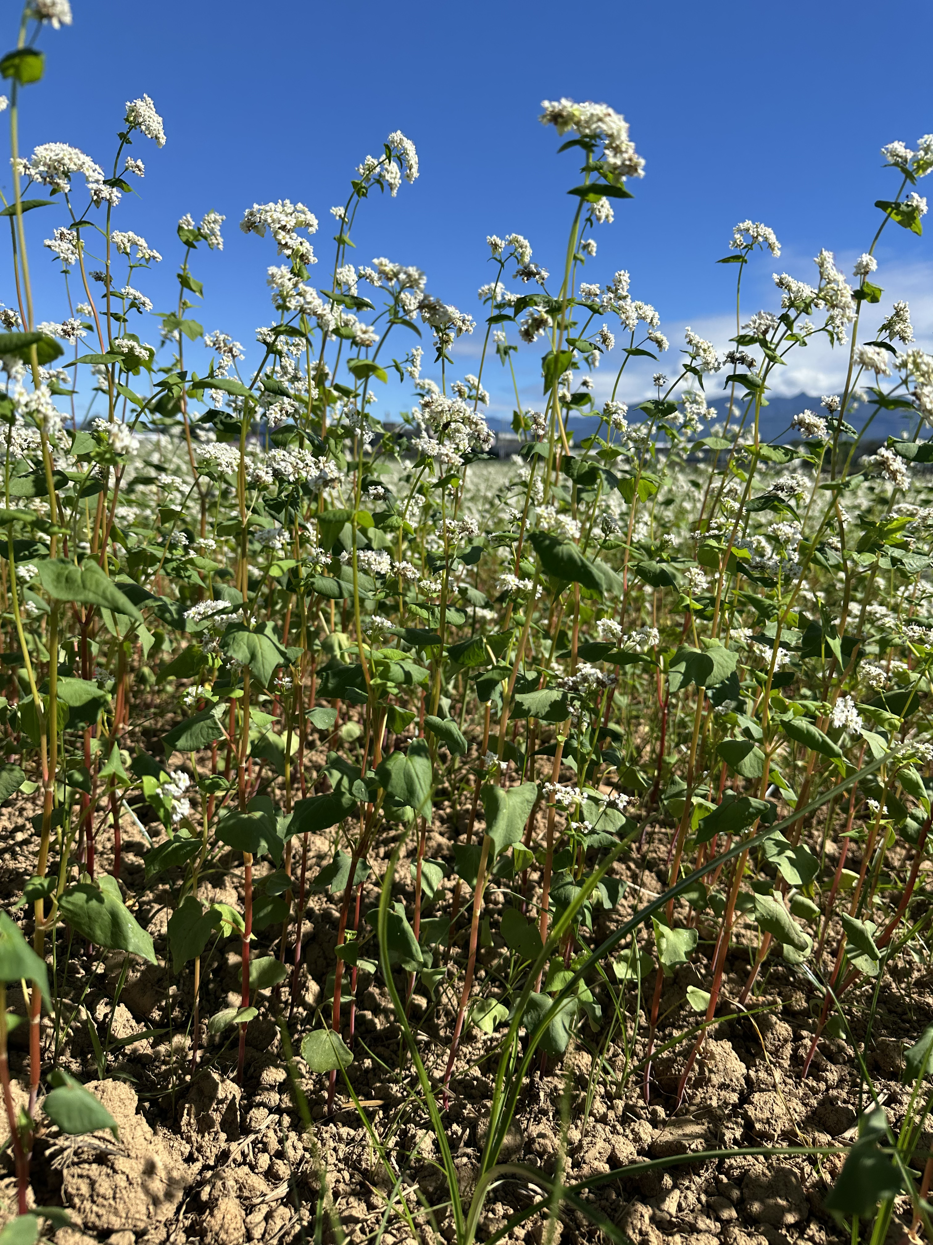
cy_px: 622
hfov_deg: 56.8
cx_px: 466
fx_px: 862
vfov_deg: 71.6
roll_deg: -4.3
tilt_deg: -9.1
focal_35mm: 24
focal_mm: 6.86
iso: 80
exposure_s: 1/3717
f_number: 1.78
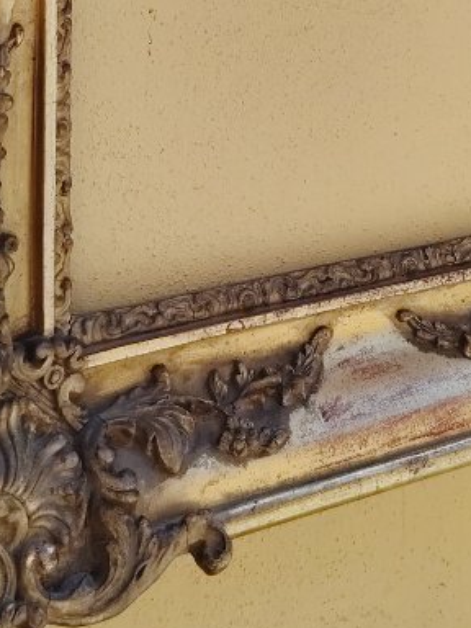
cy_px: -95
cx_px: 275
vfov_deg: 24.0
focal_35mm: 75
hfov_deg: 19.6
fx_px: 1361
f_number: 1.75
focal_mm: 5.25
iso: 234
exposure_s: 1/900
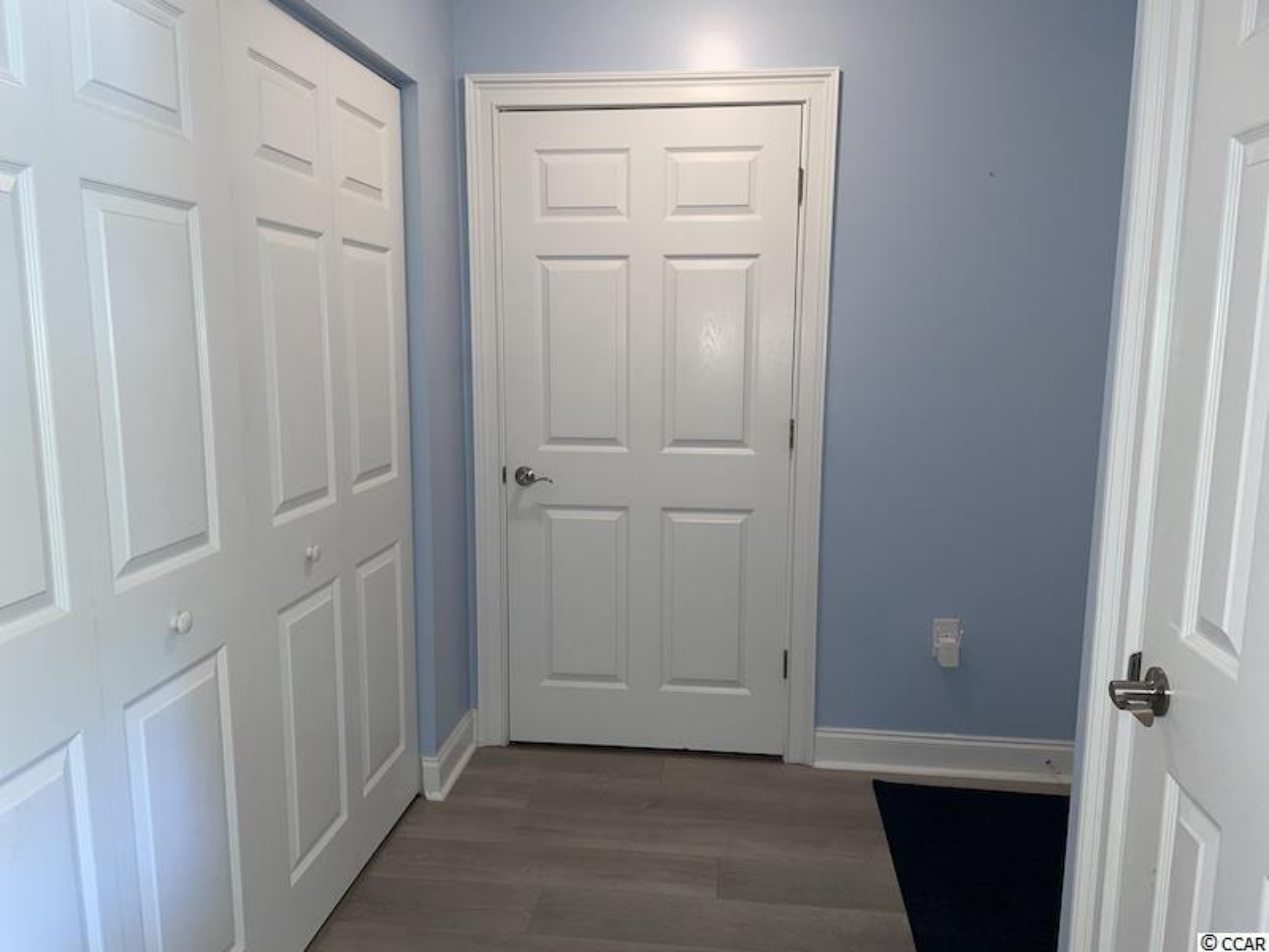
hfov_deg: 67.3
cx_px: 634
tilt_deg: -8.1
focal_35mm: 26
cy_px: 476
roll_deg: +0.1
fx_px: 953
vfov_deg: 53.1
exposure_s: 1/24
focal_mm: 4.2
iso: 50
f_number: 1.6
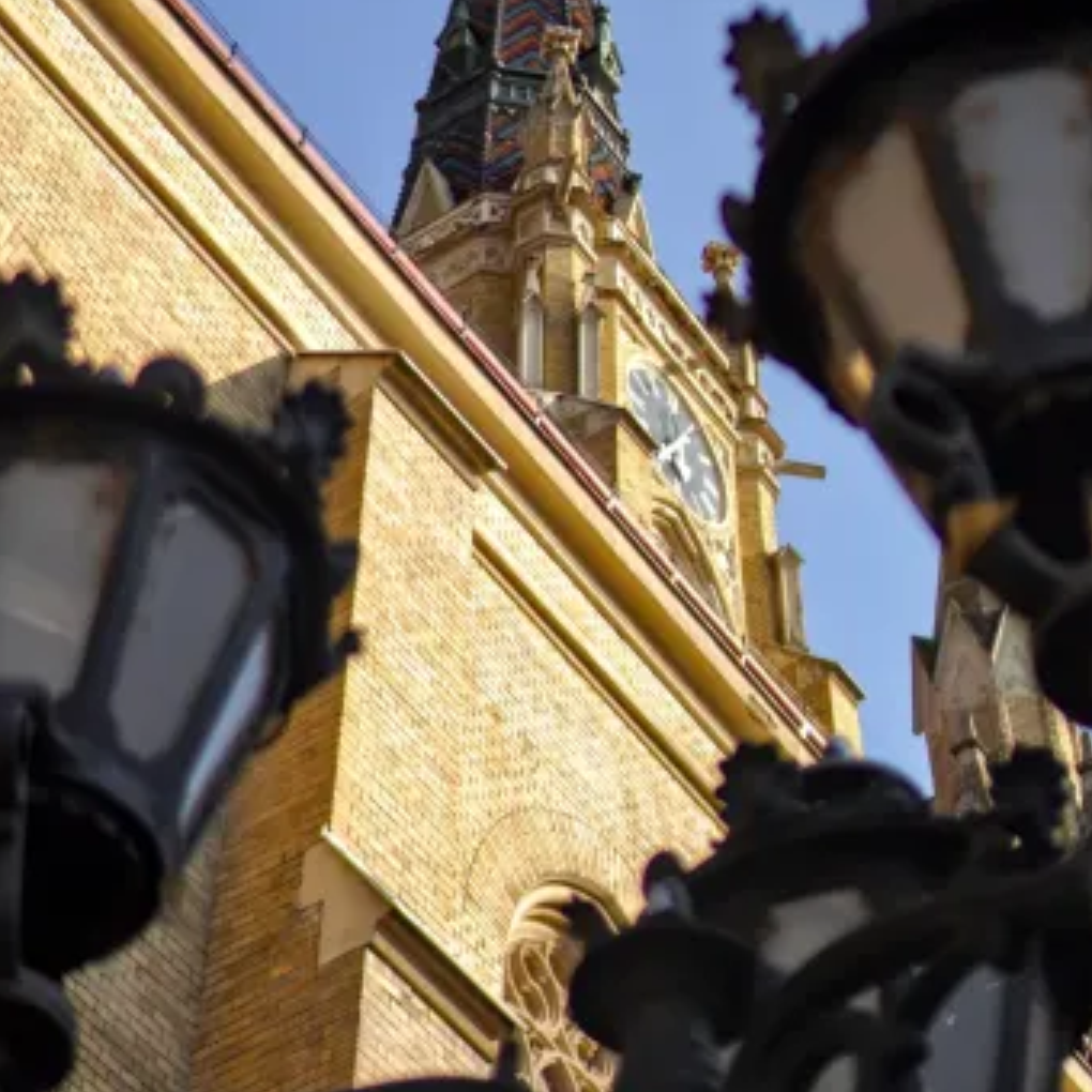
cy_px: 286
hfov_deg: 22.0
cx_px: 536
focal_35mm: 79
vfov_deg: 21.8
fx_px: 2811
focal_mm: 35
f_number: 1.8
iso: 100
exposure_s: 1/3200
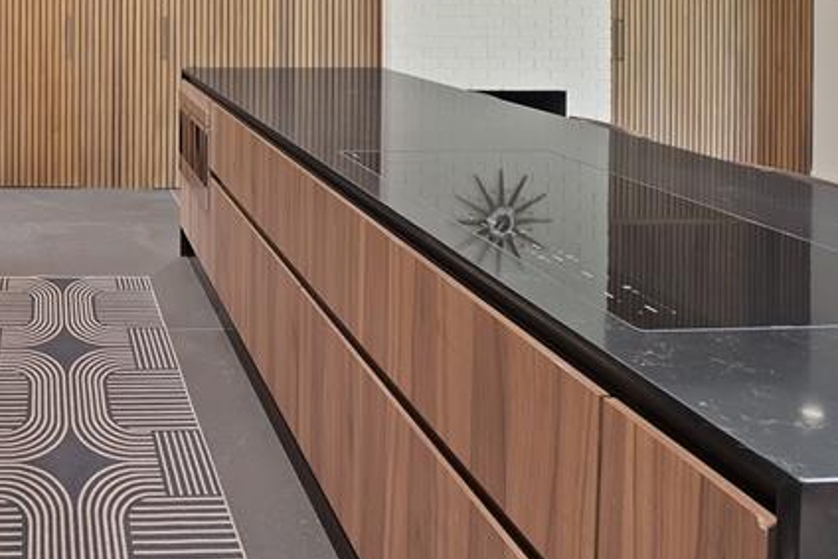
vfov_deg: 38.5
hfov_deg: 54.1
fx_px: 675
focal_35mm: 29
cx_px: 59
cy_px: -32
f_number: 9
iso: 640
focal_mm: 12
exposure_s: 1
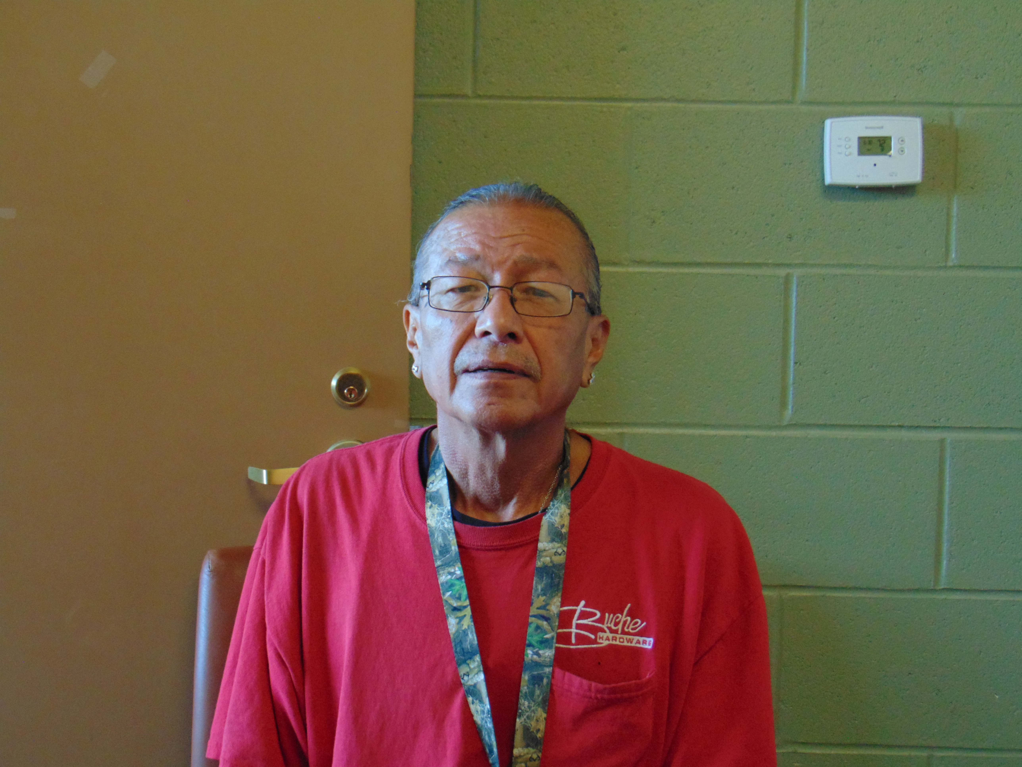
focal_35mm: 50
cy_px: 384
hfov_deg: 38.2
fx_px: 1476
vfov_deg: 29.1
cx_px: 511
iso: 320
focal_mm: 9
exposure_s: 1/30
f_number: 3.5
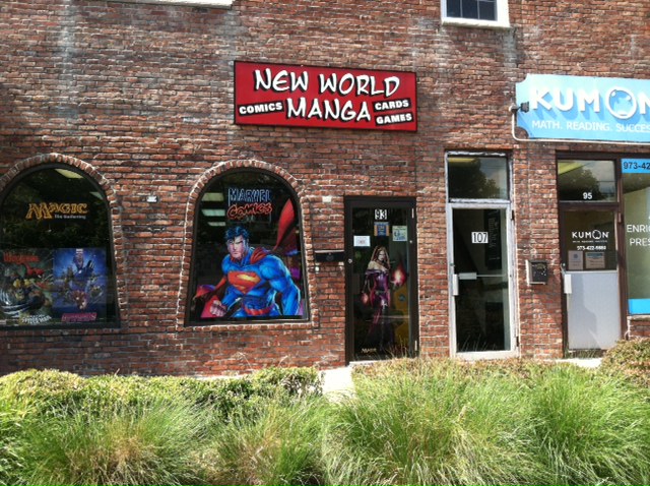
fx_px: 656
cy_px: 243
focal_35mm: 35
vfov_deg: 40.6
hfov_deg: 52.7
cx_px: 325
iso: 80
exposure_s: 1/319
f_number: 2.8
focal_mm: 3.85
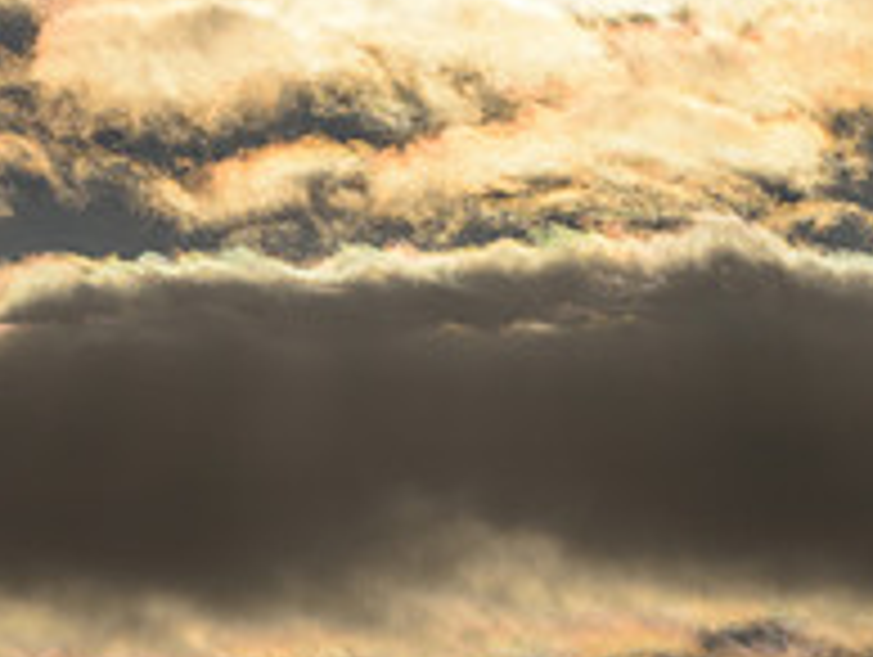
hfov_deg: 2.8
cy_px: 534
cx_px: 769
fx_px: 17777
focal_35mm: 704
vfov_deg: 2.1
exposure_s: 1/2000
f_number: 13
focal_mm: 200
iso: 64
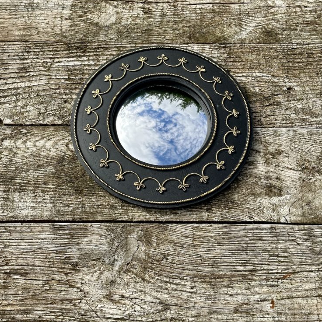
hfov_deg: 29.1
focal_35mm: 59
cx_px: 157
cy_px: 118
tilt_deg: -64.7
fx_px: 621
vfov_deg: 28.9
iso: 64
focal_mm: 6.86
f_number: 1.78
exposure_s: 1/2304
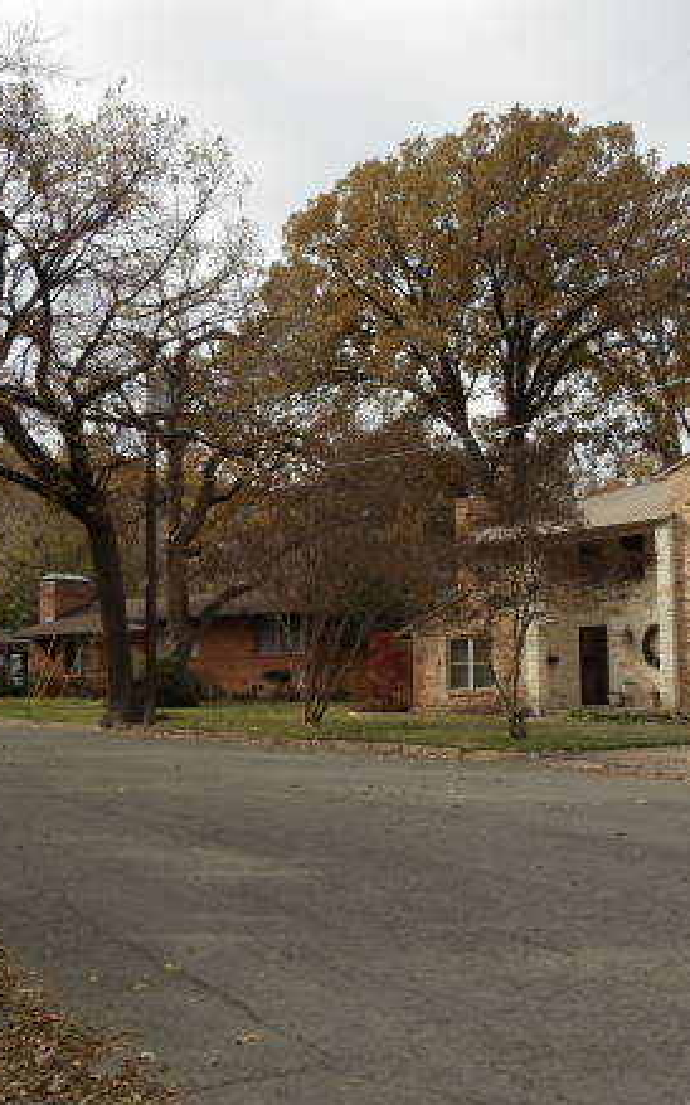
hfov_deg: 19.1
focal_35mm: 68
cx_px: 325
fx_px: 2048
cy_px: 544
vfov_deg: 30.2
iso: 80
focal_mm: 6
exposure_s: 1/320
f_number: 3.5
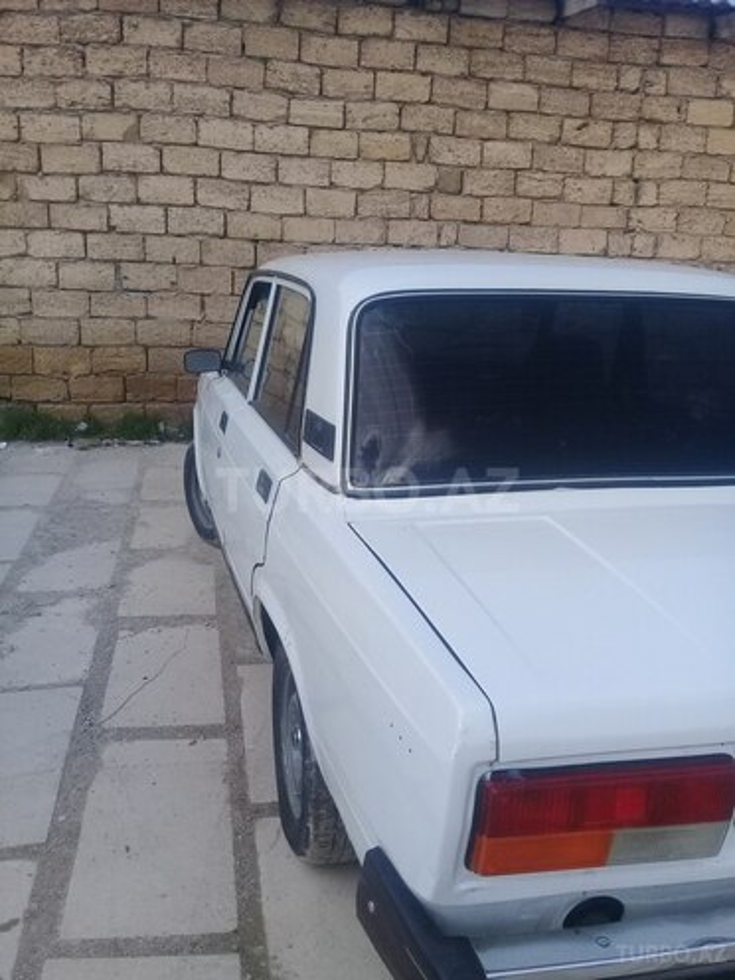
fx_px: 878
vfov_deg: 58.4
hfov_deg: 45.4
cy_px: 490
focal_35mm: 31
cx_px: 368
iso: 50
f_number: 2.2
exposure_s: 1/1391
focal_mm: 3.3
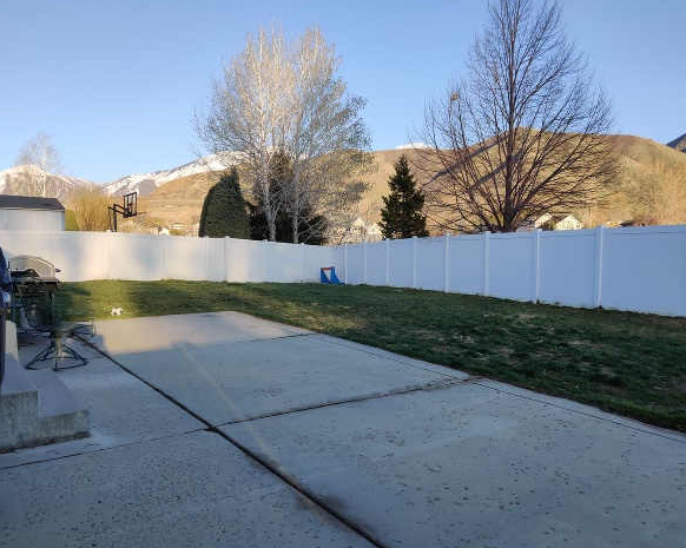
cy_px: 277
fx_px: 588
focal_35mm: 29
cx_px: 329
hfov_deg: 60.4
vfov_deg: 49.9
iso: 125
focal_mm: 4.75
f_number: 1.65
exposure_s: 1/778
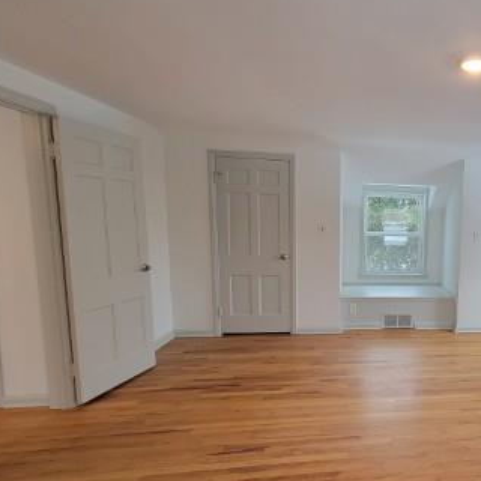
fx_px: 362
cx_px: 422
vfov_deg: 67.1
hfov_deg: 58.6
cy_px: 268
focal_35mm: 23
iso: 160
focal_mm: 2.2
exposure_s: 1/60
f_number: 2.2
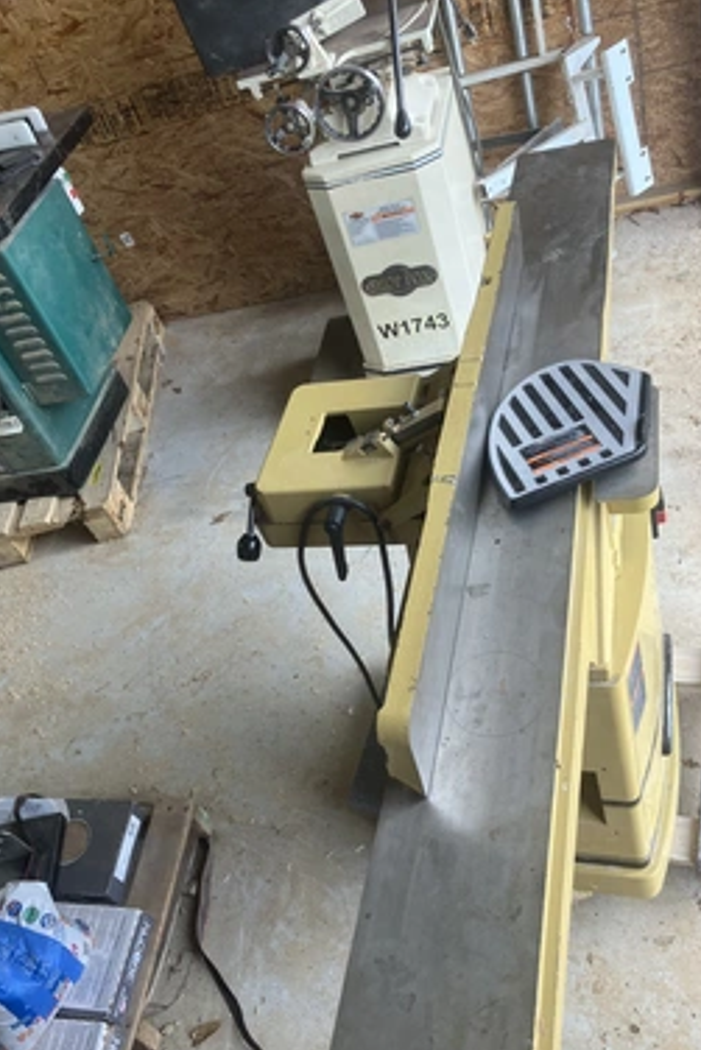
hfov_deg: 42.3
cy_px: 525
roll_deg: +23.1
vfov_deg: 60.3
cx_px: 327
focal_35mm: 31
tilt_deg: -43.0
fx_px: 905
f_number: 1.8
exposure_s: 1/120
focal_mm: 3.99
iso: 64
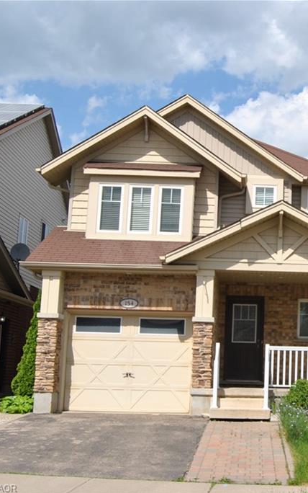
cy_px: 247
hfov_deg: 22.7
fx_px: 738
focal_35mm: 55
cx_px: 308
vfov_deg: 36.9
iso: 100
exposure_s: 1/320
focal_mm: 24
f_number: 9
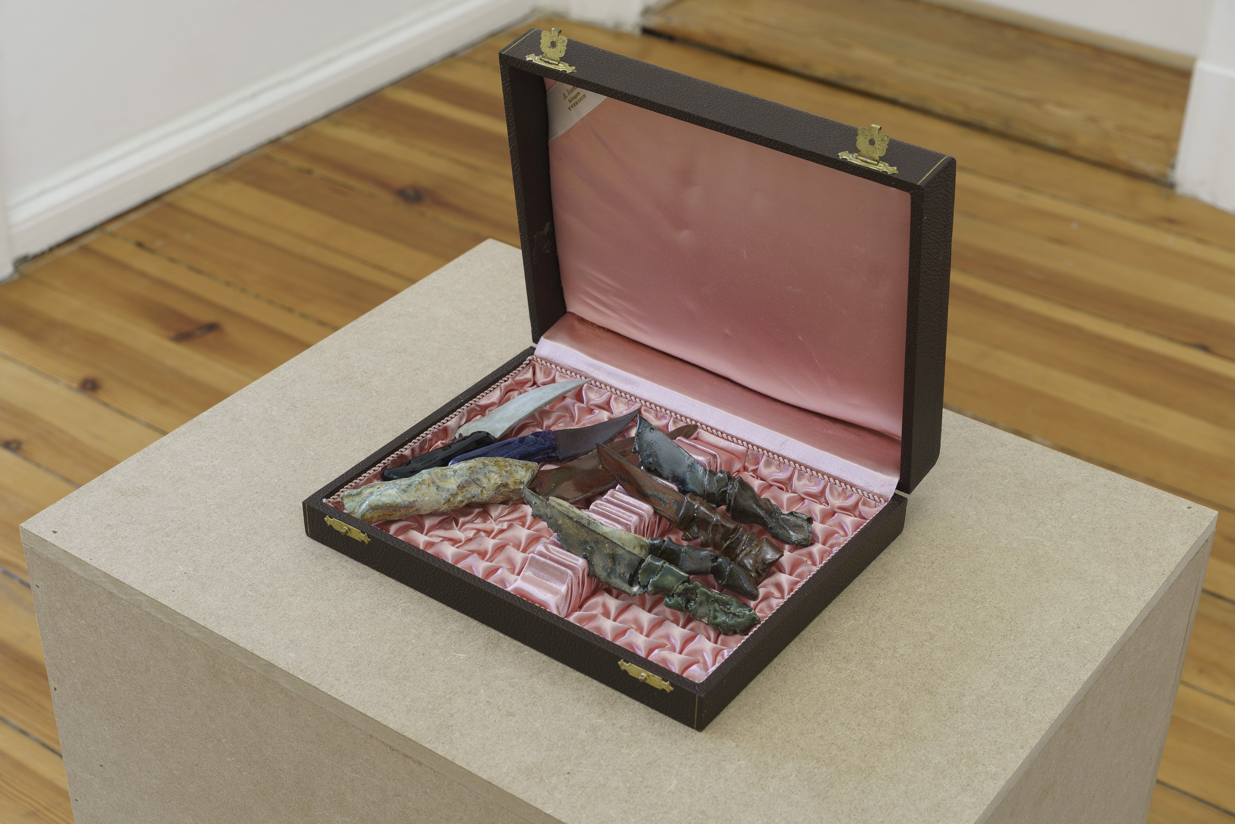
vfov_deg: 24.6
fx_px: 1887
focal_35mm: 55
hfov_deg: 36.2
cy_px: 412
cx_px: 618
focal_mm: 55
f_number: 9
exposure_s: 1.3
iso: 100
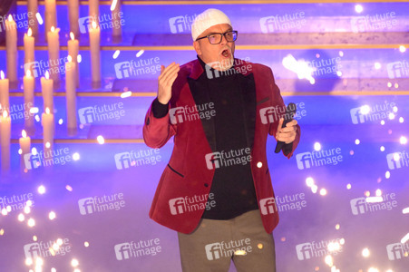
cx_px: 204
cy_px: 136
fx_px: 5676
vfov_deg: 2.7
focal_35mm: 500
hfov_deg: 4.1
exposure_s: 1/400
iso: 12800
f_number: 5.6
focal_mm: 500
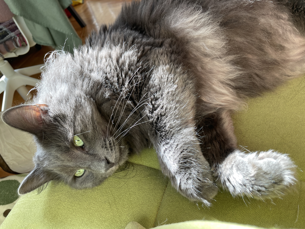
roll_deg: +19.3
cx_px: 152
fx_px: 229
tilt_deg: -41.4
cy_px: 114
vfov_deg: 53.1
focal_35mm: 26
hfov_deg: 67.3
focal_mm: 4.2
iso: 32
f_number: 1.6
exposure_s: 1/129
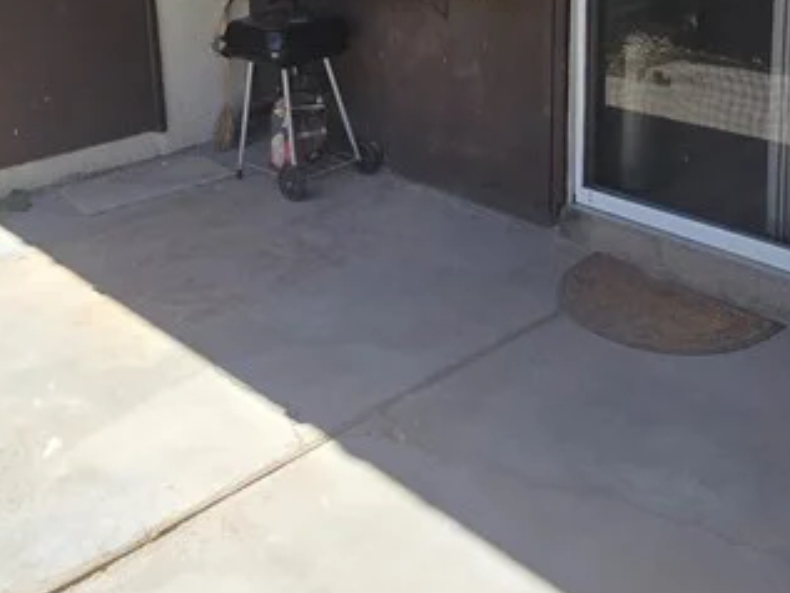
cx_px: 431
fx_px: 959
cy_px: 62
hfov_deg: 44.7
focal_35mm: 42
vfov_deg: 32.7
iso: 80
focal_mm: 2.2
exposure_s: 1/2000
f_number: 2.2
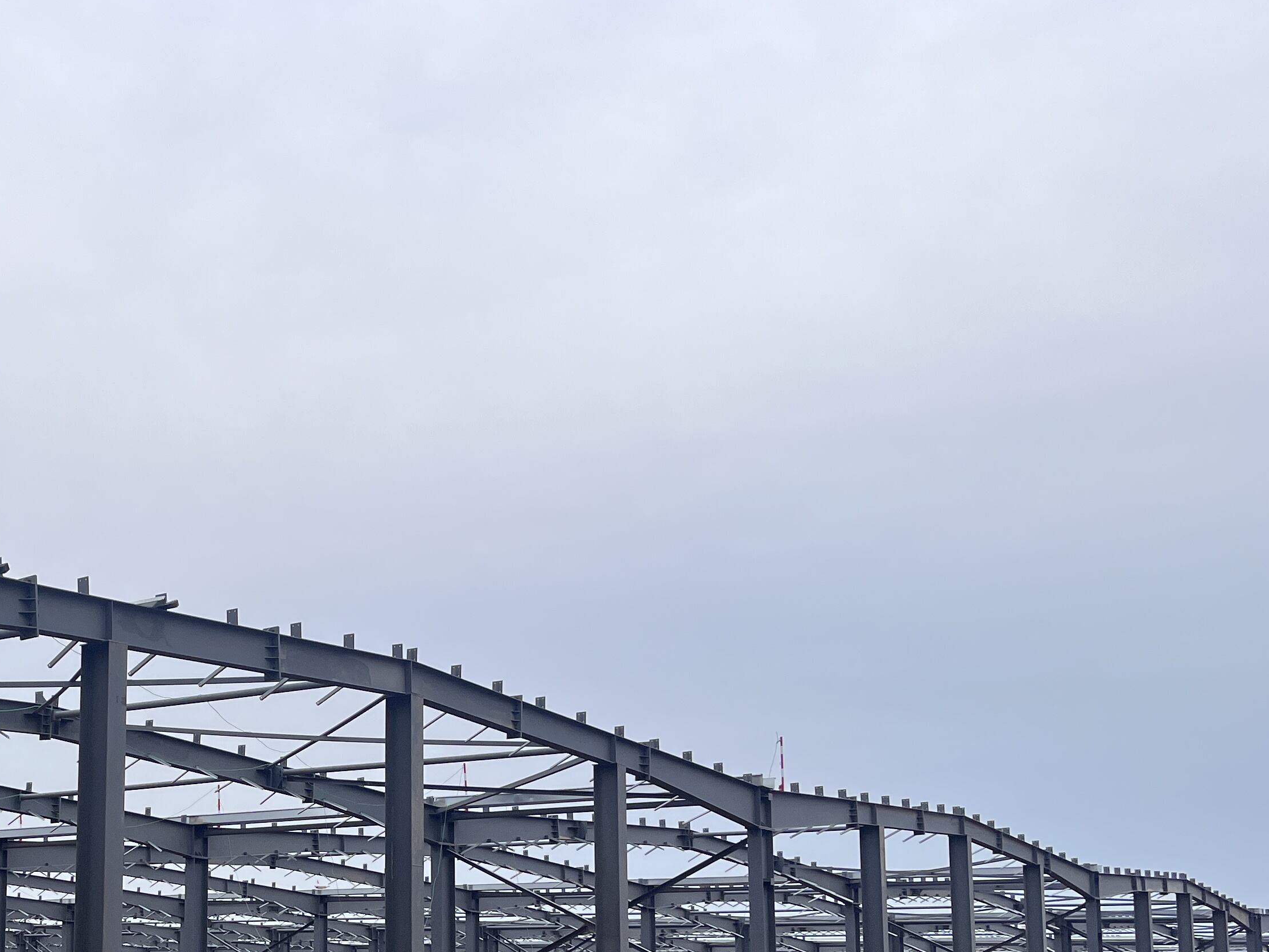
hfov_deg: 38.9
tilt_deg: +6.9
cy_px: 799
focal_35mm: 47
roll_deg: -1.8
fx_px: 1723
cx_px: 256
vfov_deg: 29.9
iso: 50
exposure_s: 1/5076
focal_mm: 5.1
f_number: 1.6
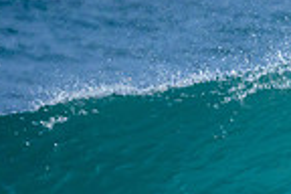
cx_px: 697
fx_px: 35588
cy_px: 374
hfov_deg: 0.5
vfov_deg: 0.3
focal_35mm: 4403
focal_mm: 800
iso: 1250
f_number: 8
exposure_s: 1/3200
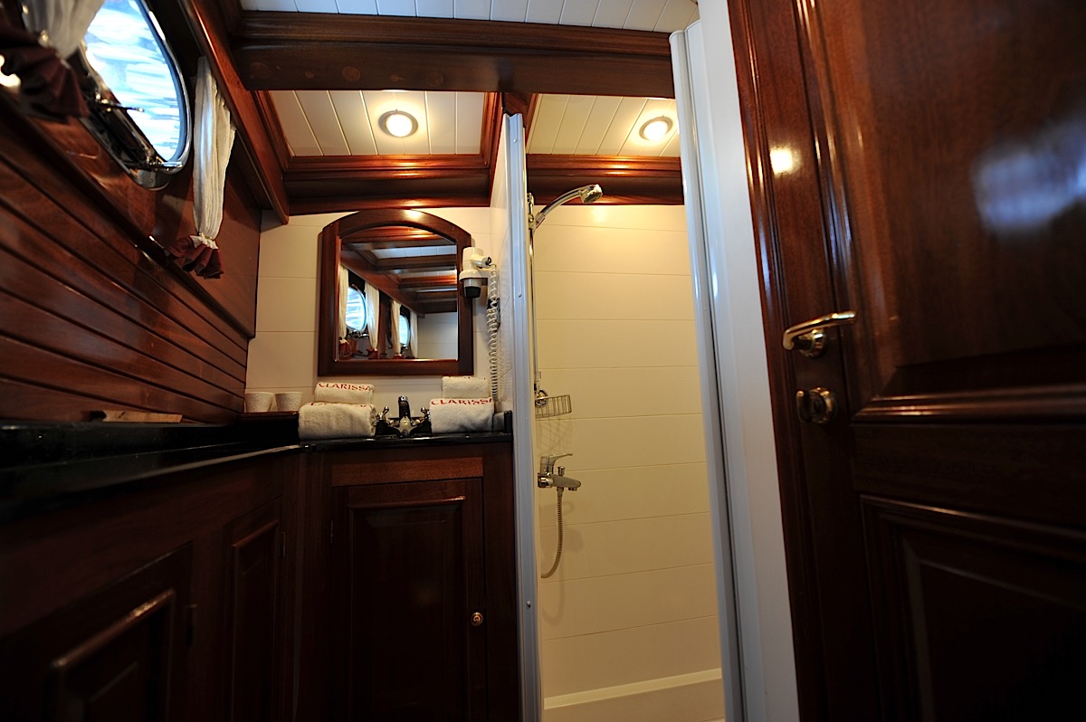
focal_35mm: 14
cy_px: 361
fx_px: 422
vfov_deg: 81.1
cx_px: 543
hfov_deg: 104.3
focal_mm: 14
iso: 125
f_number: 2.8
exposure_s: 1/6
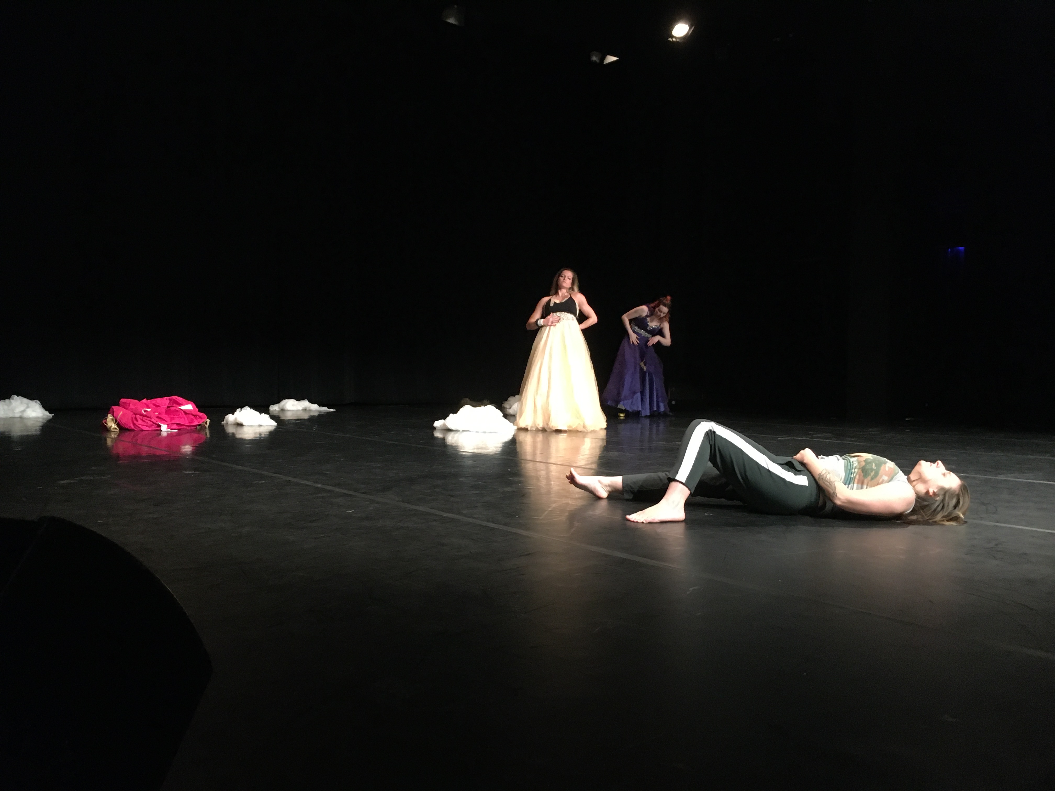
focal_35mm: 29
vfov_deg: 48.2
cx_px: 528
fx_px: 884
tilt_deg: -1.8
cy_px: 396
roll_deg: -0.7
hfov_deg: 61.7
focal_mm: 4.15
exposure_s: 1/30
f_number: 2.2
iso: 200
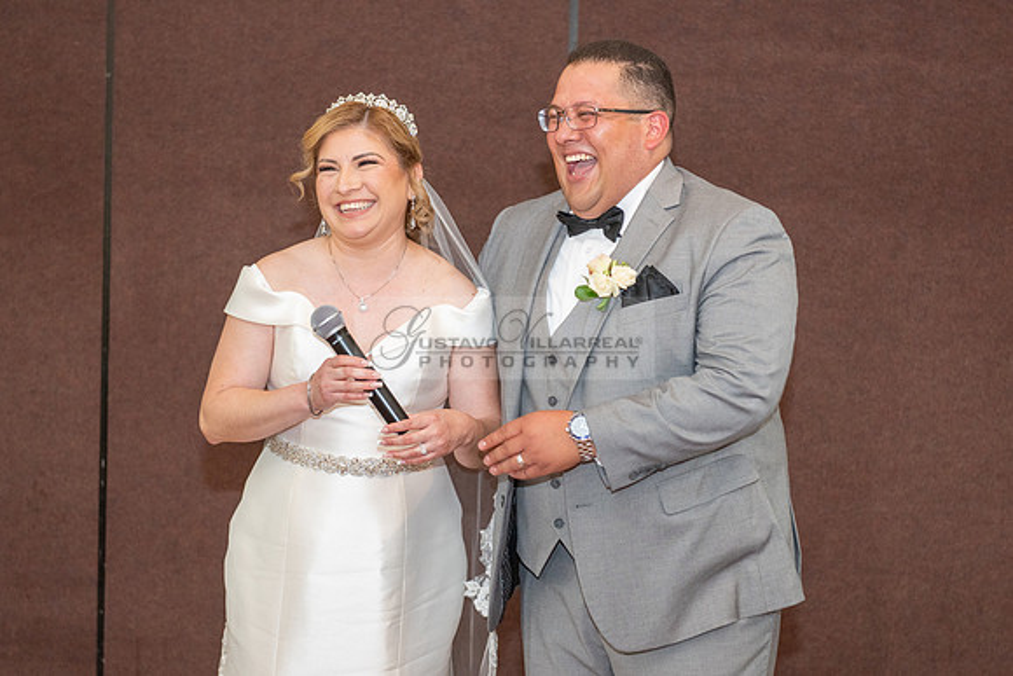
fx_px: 2535
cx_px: 506
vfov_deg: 15.2
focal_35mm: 90
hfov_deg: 22.6
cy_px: 435
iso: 800
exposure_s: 1/125
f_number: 3.5
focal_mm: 70
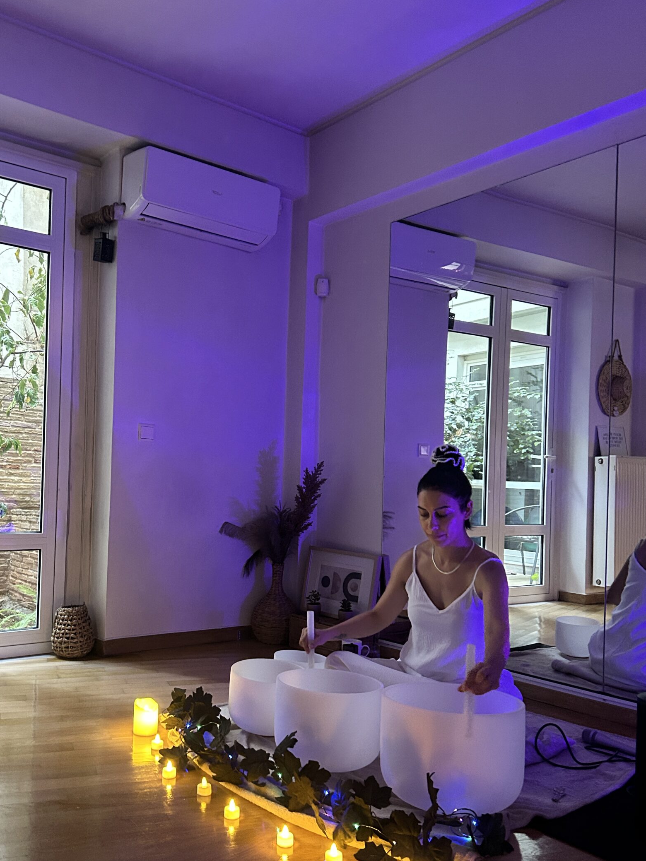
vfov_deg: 56.6
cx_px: 258
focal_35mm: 32
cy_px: 488
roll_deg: -2.3
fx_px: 796
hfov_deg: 43.9
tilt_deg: -0.4
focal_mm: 5.7
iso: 800
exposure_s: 1/30
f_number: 1.5
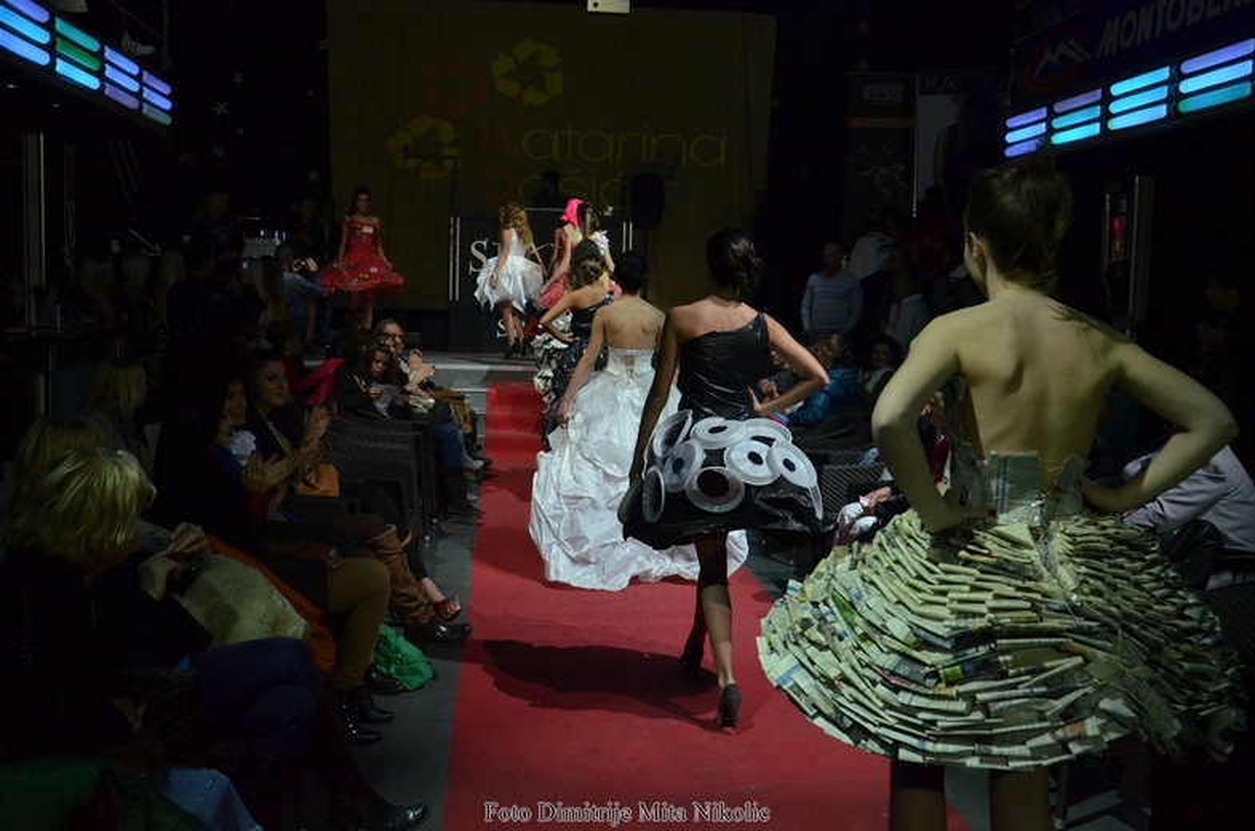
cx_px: 628
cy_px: 416
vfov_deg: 35.3
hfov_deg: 51.4
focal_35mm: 38
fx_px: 1305
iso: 2000
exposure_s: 1/250
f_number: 8
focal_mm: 25
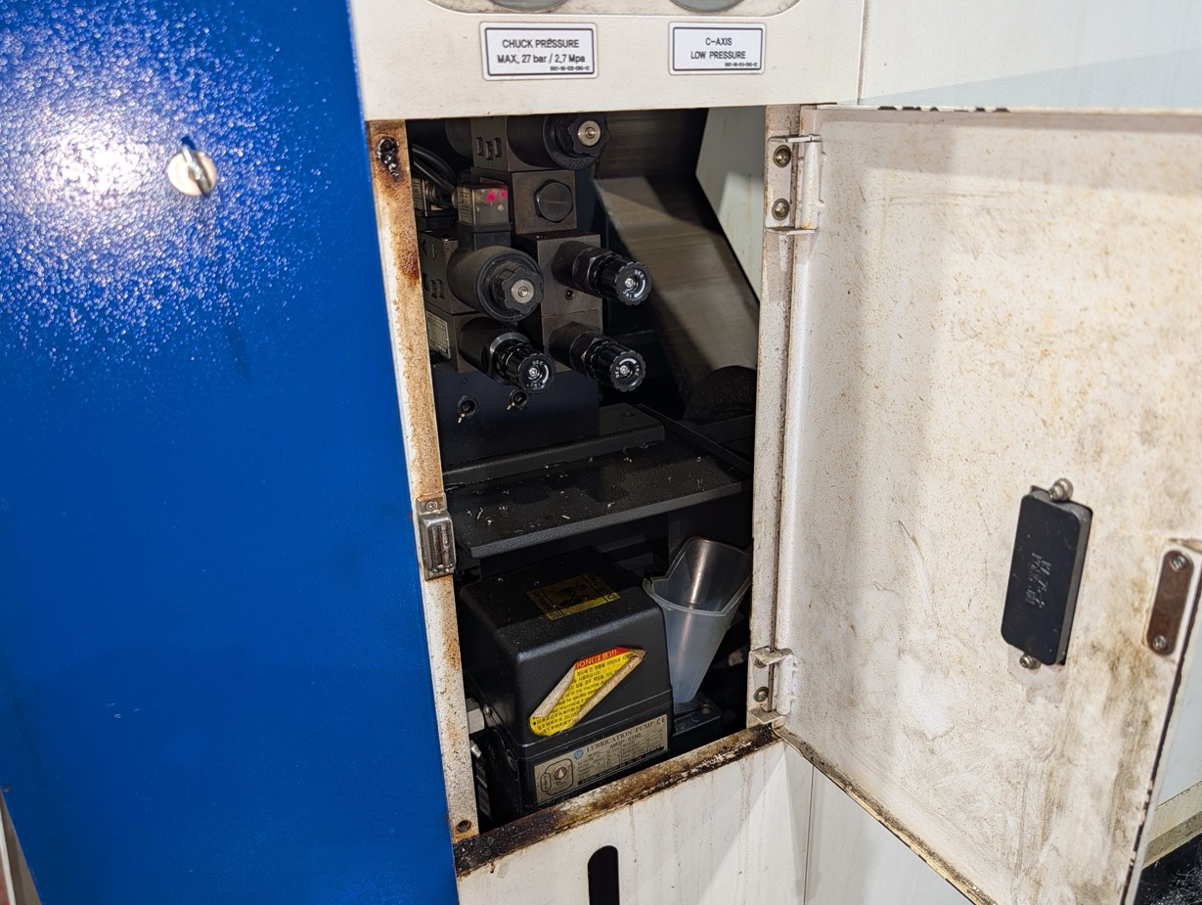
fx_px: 869
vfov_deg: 55.0
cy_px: 449
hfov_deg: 69.3
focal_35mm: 25
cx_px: 606
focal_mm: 6.9
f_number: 1.68
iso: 193
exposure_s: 1/71.6
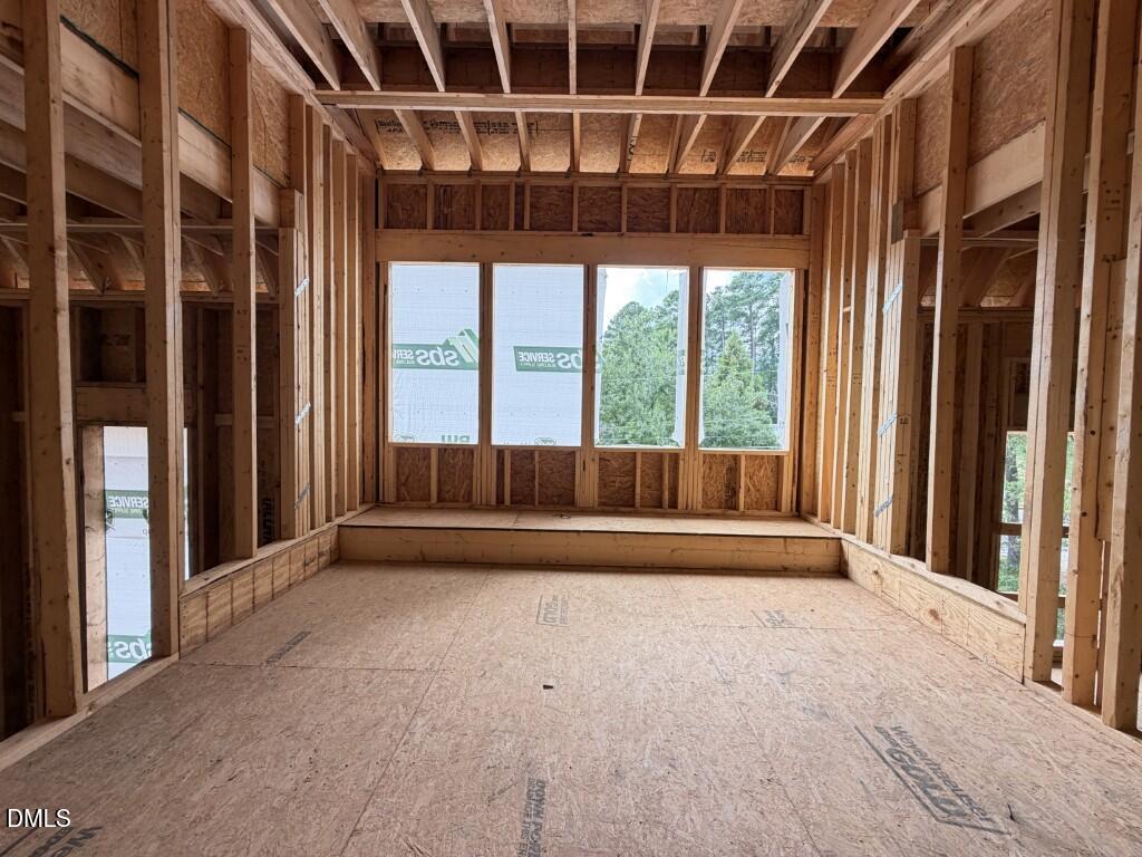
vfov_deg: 85.7
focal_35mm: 14
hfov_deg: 102.1
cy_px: 428
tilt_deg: -1.0
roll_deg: -1.2
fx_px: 462
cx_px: 571
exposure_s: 1/121
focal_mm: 2.22
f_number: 2.2
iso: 80
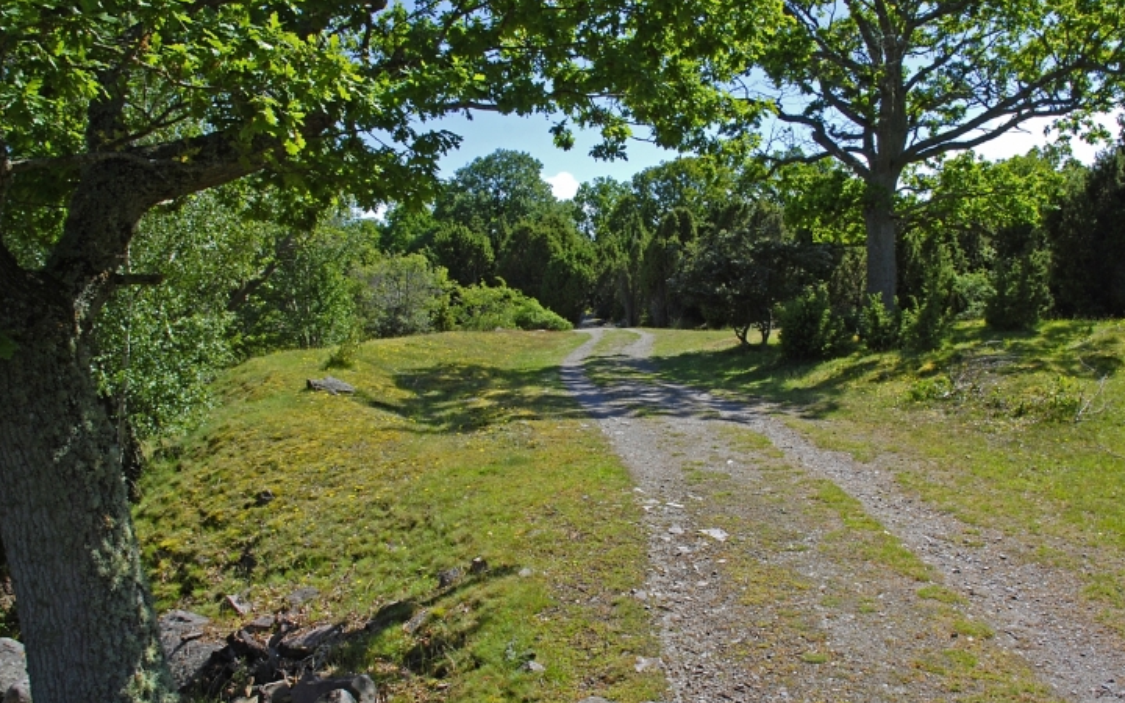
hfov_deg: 56.6
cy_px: 363
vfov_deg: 37.3
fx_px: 1042
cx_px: 612
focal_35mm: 34
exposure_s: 1/80
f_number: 13
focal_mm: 20
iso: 100
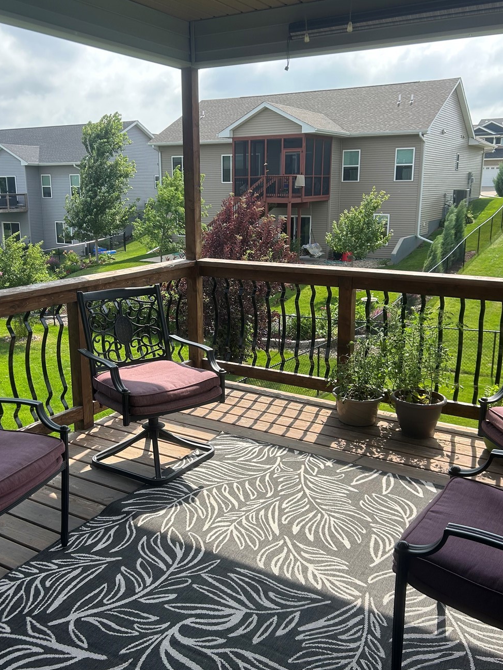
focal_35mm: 32
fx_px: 620
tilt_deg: -14.5
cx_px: 223
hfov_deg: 44.1
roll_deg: -0.3
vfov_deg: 56.8
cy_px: 337
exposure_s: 1/1901
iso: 50
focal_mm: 5.7
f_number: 1.5
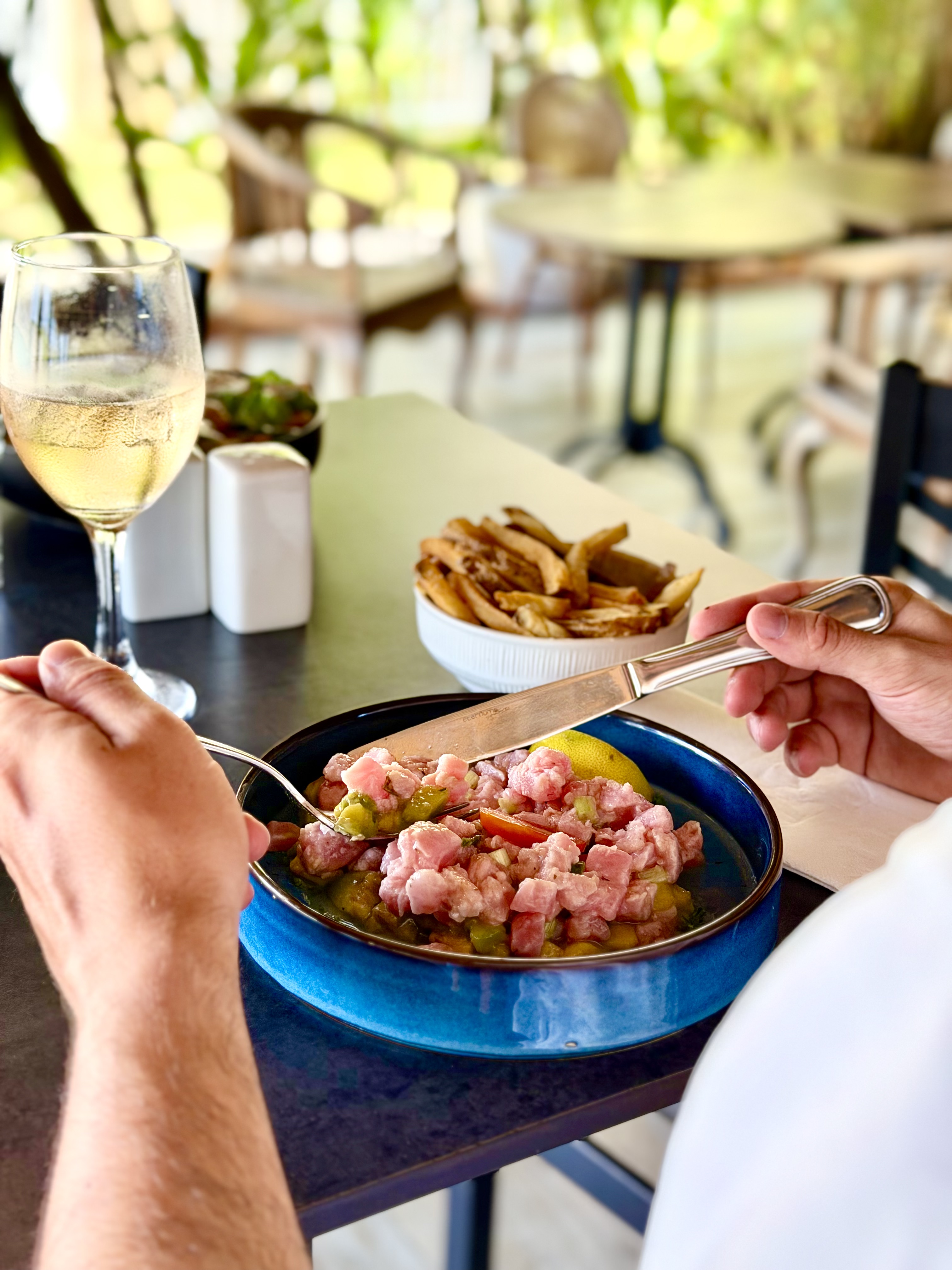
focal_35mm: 48
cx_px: 476
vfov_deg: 39.7
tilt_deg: -22.8
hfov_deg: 30.3
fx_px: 1760
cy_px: 635
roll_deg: -2.4
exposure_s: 1/189
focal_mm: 6.76
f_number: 1.78
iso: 80
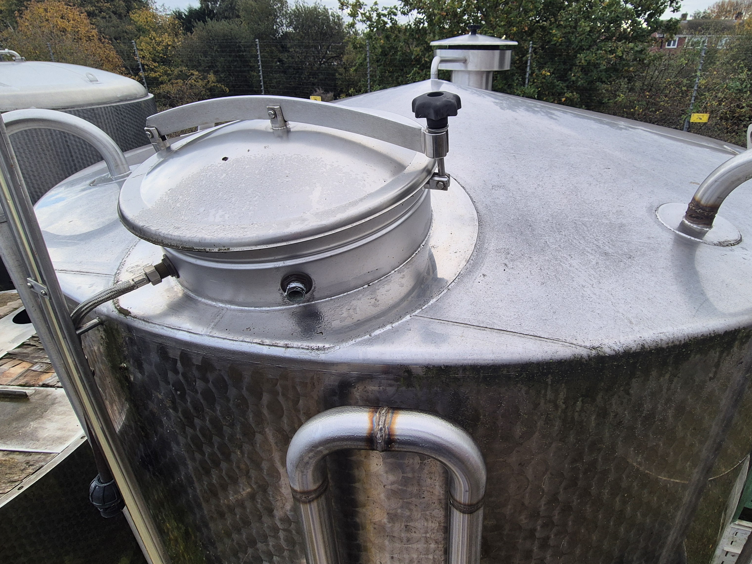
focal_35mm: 17
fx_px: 369
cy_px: 234
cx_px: 422
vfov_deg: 74.1
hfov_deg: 90.6
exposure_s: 1/798
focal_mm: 2.2
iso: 50
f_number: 2.2
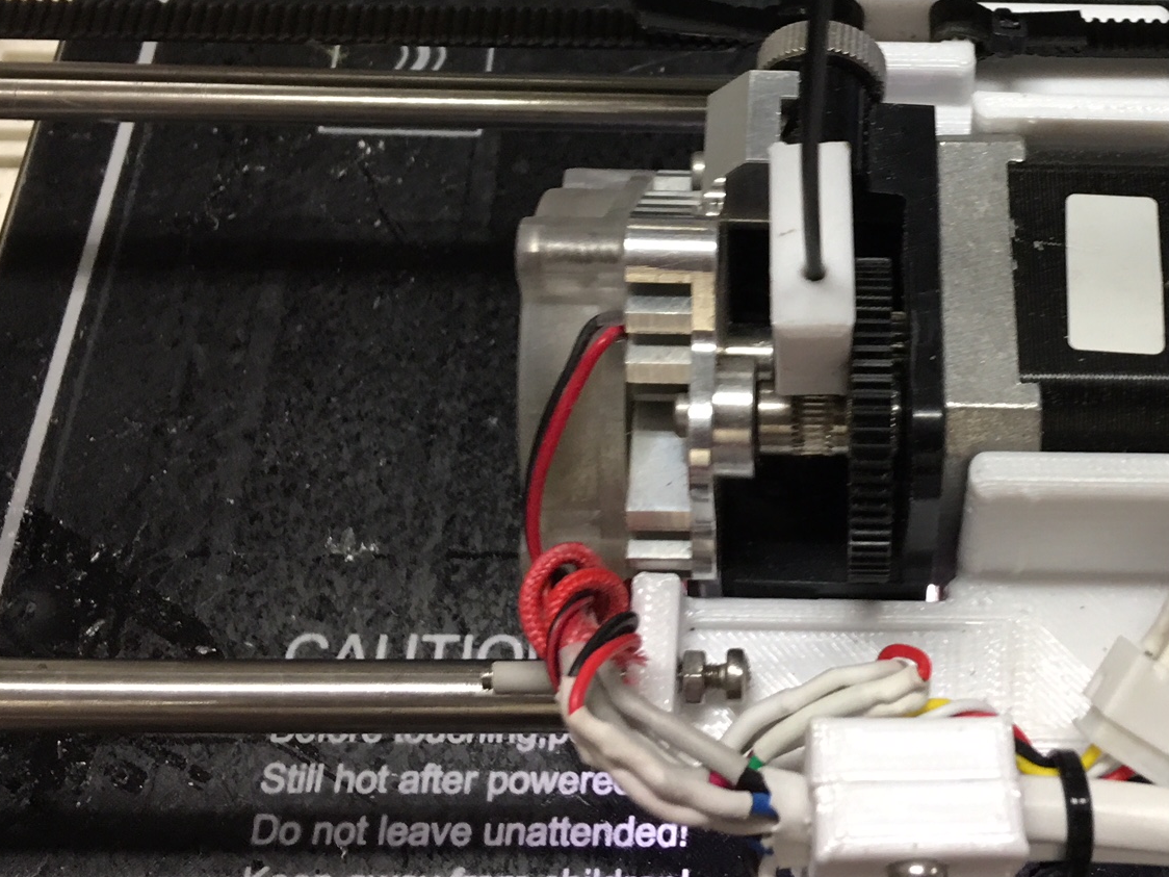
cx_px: 879
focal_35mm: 52
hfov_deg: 36.0
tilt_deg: -57.4
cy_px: 227
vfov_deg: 27.7
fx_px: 1756
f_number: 2.2
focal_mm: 4.15
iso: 40
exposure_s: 1/15
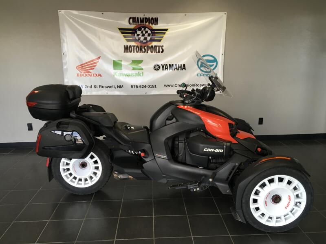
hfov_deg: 61.7
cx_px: 163
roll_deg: +0.7
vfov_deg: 48.2
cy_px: 122
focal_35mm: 29
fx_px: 273
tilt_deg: -13.1
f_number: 2.2
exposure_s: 1/40
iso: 25
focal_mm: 4.15
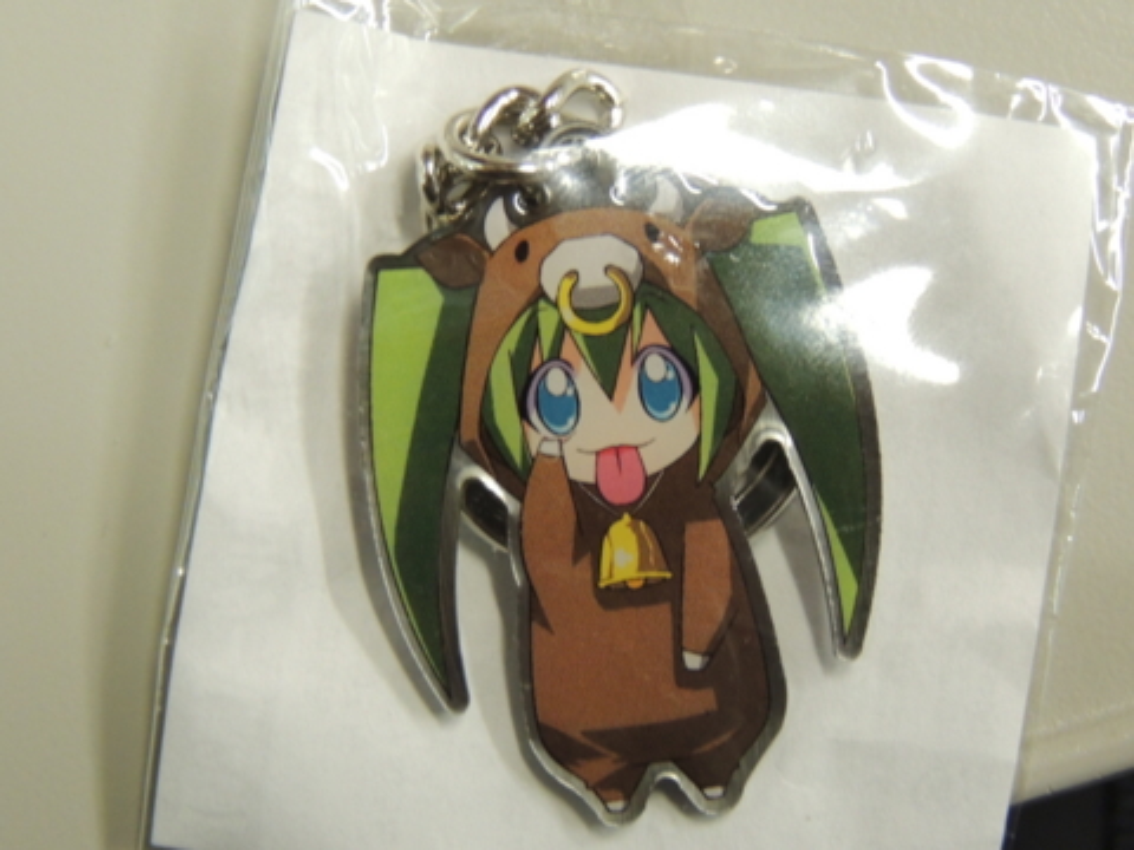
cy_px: 425
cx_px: 567
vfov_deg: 19.6
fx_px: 2457
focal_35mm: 75
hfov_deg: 26.0
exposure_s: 1/8
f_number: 3.9
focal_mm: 13.3
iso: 800
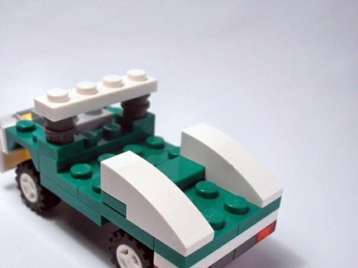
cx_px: 142
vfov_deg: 29.5
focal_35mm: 49
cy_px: 174
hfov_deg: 38.7
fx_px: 507
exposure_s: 1/100
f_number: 3.9
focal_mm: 6.61
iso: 80
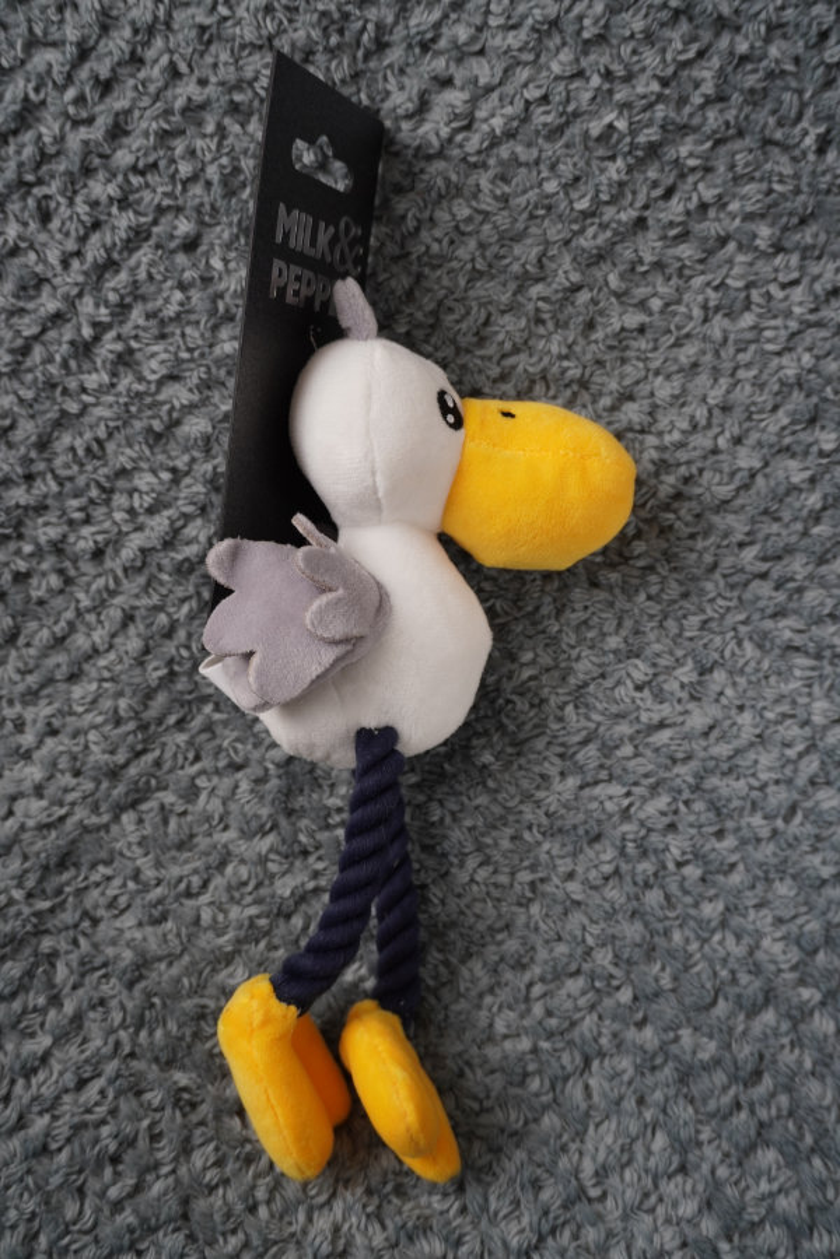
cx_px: 420
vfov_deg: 57.2
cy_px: 630
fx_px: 1155
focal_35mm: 33
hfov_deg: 40.0
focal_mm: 22
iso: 200
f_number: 4
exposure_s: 1/40
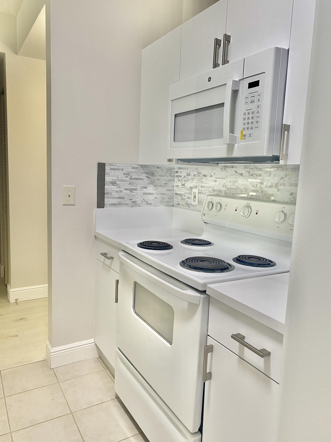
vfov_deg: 67.3
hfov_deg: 53.1
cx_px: 166
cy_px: 221
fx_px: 331
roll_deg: -2.6
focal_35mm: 26
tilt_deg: -5.9
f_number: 1.8
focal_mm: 4.25
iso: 80
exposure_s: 1/60
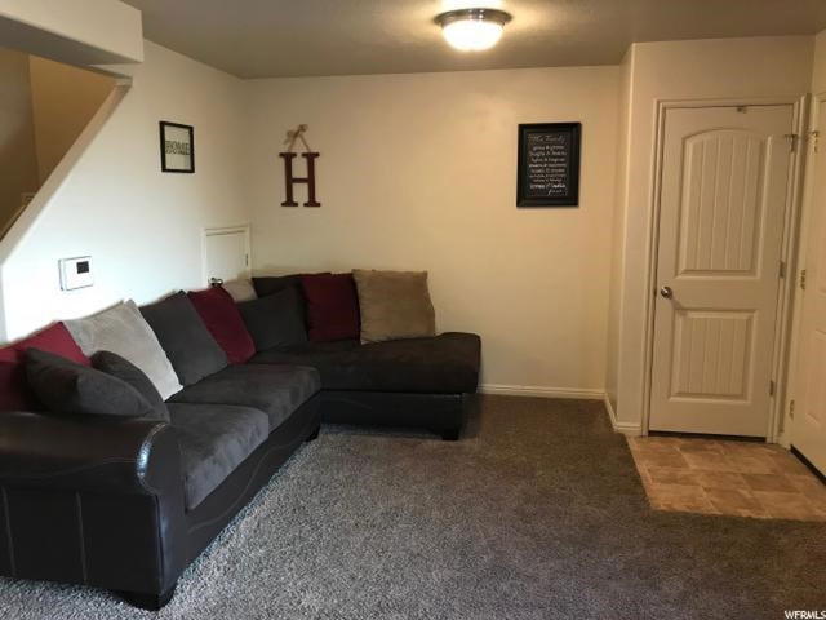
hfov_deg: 63.4
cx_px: 413
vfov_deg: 49.7
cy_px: 310
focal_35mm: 28
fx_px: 668
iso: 100
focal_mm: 3.99
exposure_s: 1/15
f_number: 1.8
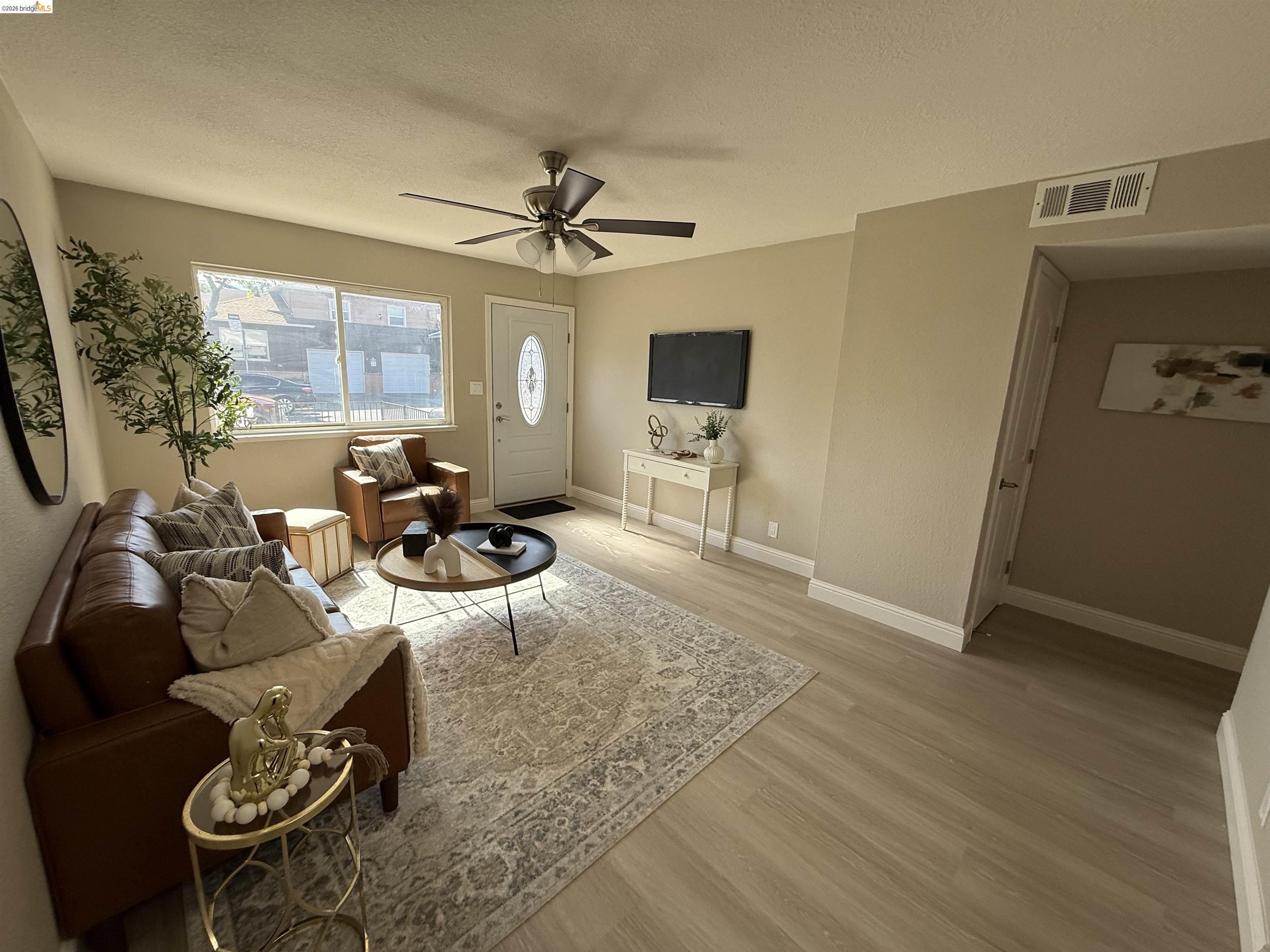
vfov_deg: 85.7
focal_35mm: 14
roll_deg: -2.5
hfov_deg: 102.1
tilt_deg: -11.0
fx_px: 514
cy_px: 476
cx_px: 635
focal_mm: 2.22
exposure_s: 1/271
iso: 64
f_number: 2.2
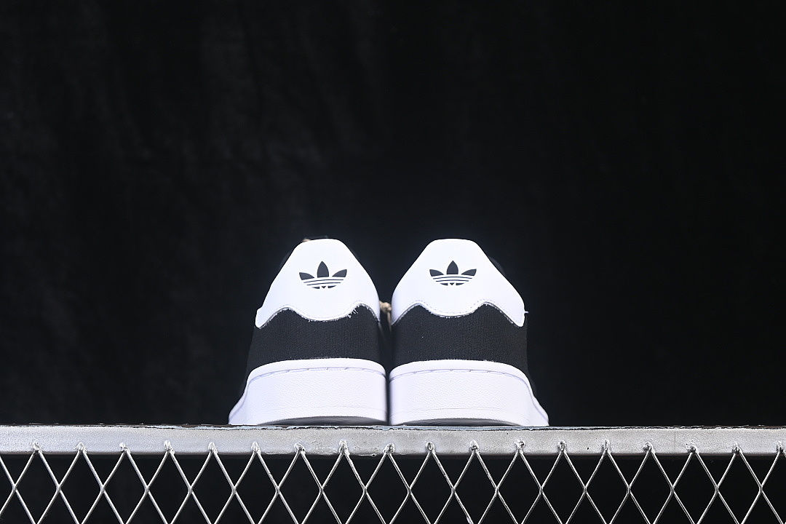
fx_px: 1637
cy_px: 262
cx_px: 393
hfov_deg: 27.0
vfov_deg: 18.2
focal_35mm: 75
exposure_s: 1/60
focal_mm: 50
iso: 160
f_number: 6.3
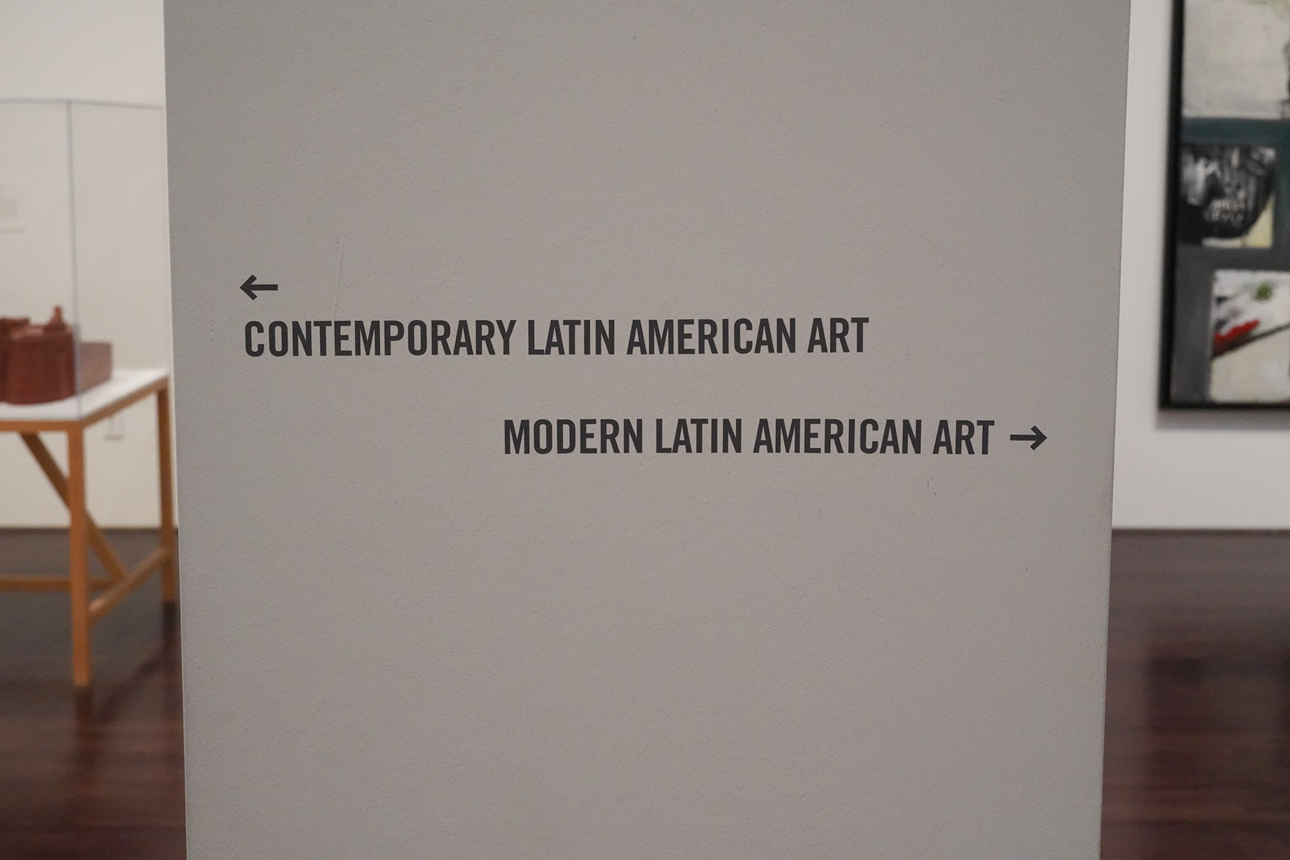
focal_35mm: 39
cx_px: 645
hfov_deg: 49.5
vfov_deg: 34.2
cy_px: 430
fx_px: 1398
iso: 8000
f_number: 8
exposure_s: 1/100
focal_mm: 39
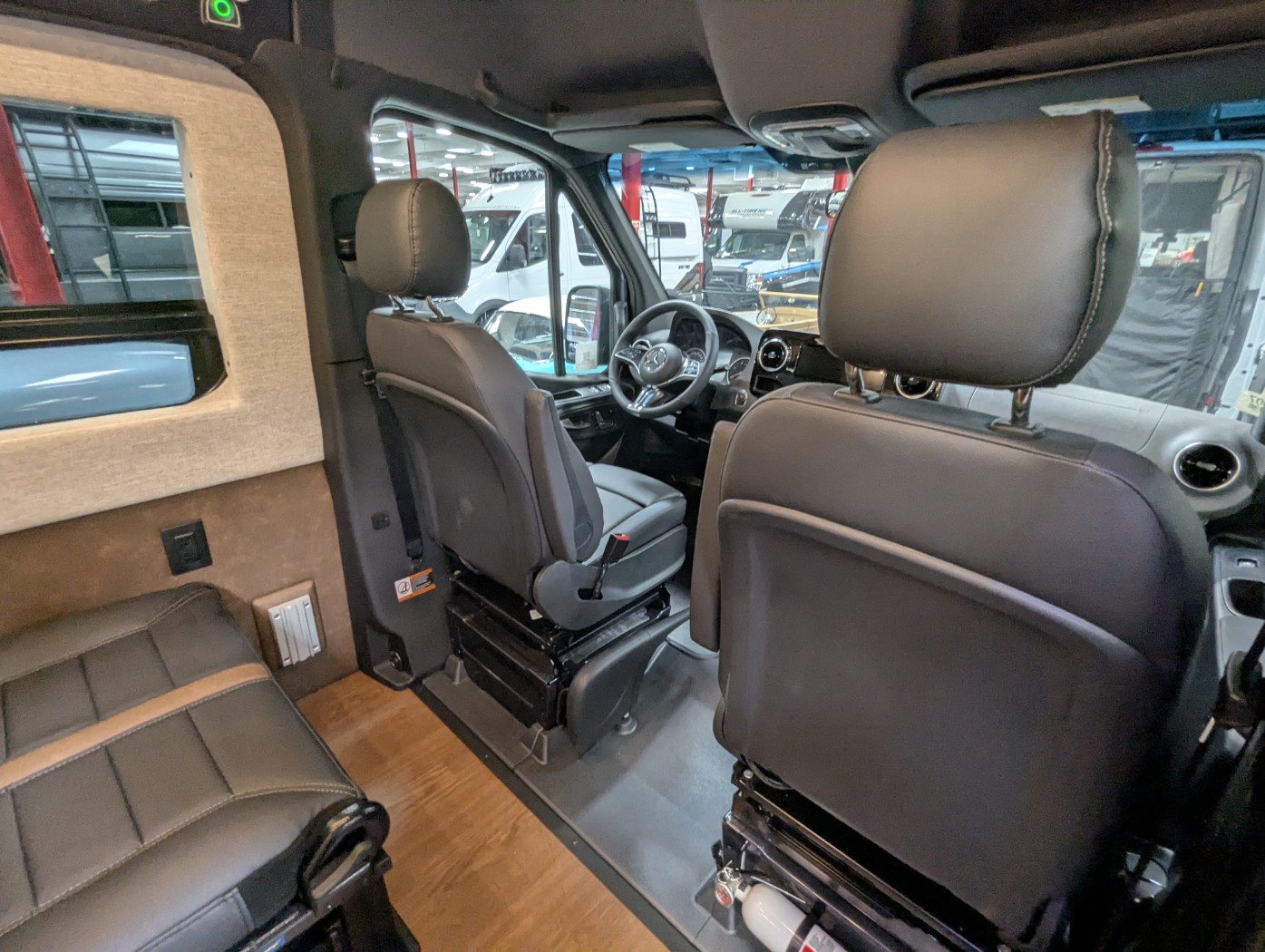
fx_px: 585
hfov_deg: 94.4
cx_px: 632
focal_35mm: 16
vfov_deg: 78.2
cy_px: 476
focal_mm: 2.35
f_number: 2.2
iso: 135
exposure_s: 1/30
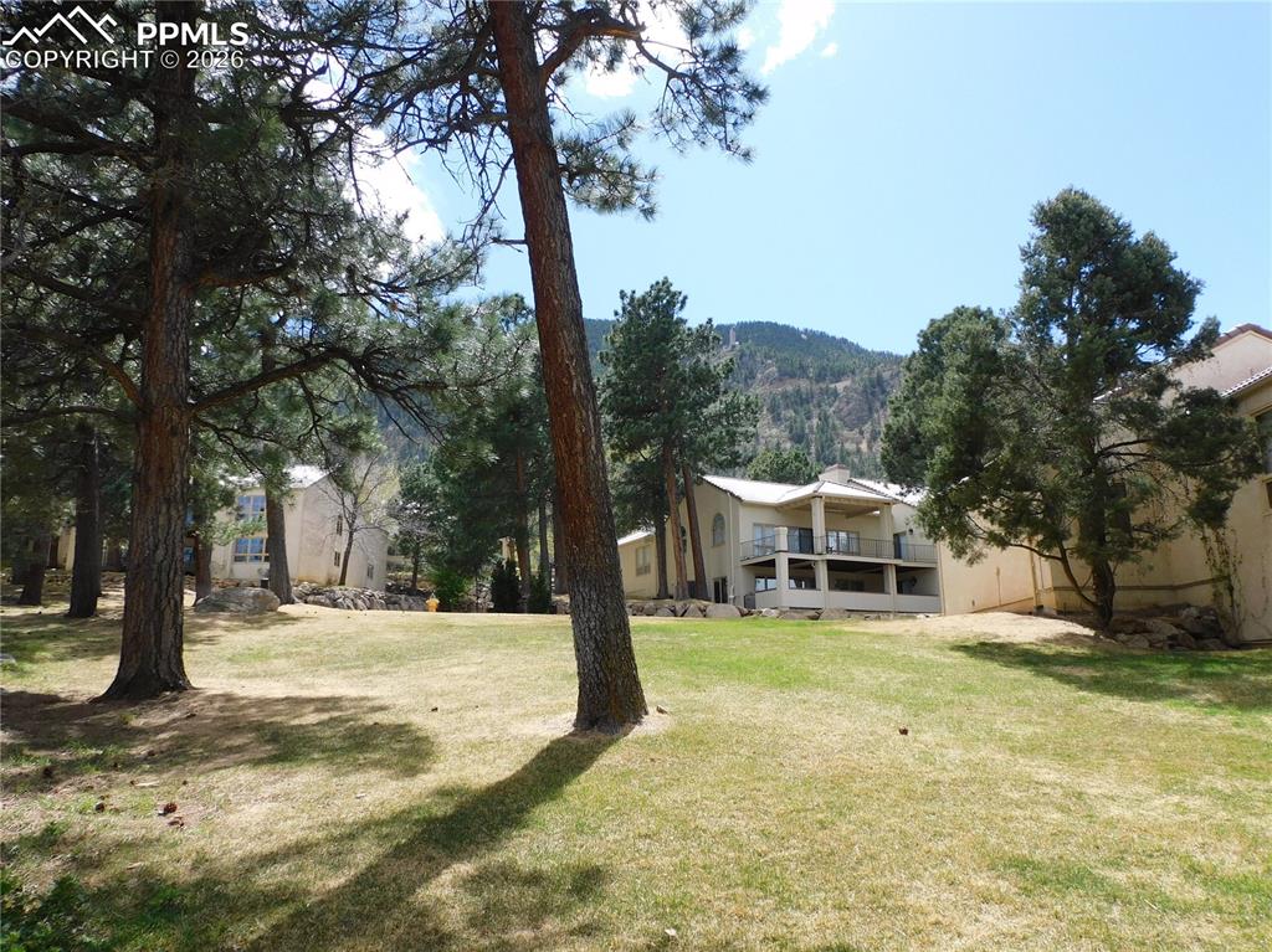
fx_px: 881
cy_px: 476
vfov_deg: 56.8
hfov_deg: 71.6
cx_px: 636
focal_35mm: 24
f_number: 3.3
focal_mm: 4.3
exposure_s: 1/640
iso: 125
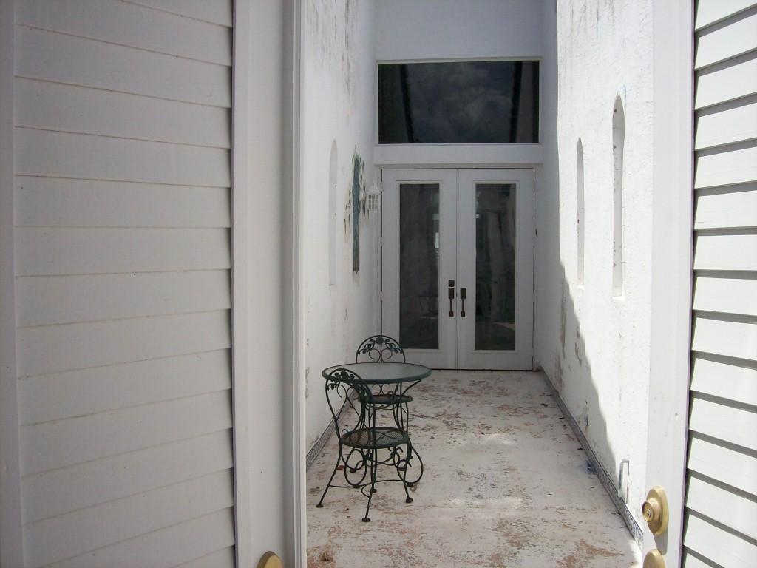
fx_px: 787
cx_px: 378
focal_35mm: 36
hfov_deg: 51.4
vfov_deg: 39.7
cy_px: 284
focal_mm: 6
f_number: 4.8
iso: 80
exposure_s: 1/1183
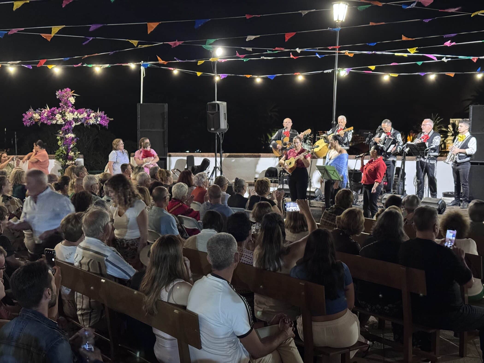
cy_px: 182
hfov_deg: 39.7
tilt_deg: -4.6
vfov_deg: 30.3
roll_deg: -0.5
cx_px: 242
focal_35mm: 48
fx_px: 671
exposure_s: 1/25
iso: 640
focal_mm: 6.76
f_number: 1.78
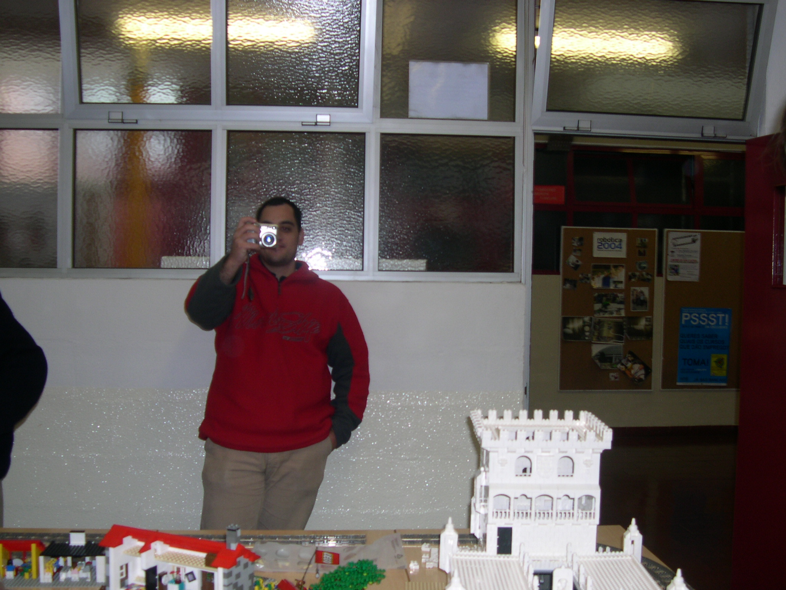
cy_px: 295
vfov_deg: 37.7
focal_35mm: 38
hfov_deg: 49.0
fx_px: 863
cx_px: 393
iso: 100
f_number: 2.8
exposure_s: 1/60
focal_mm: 8
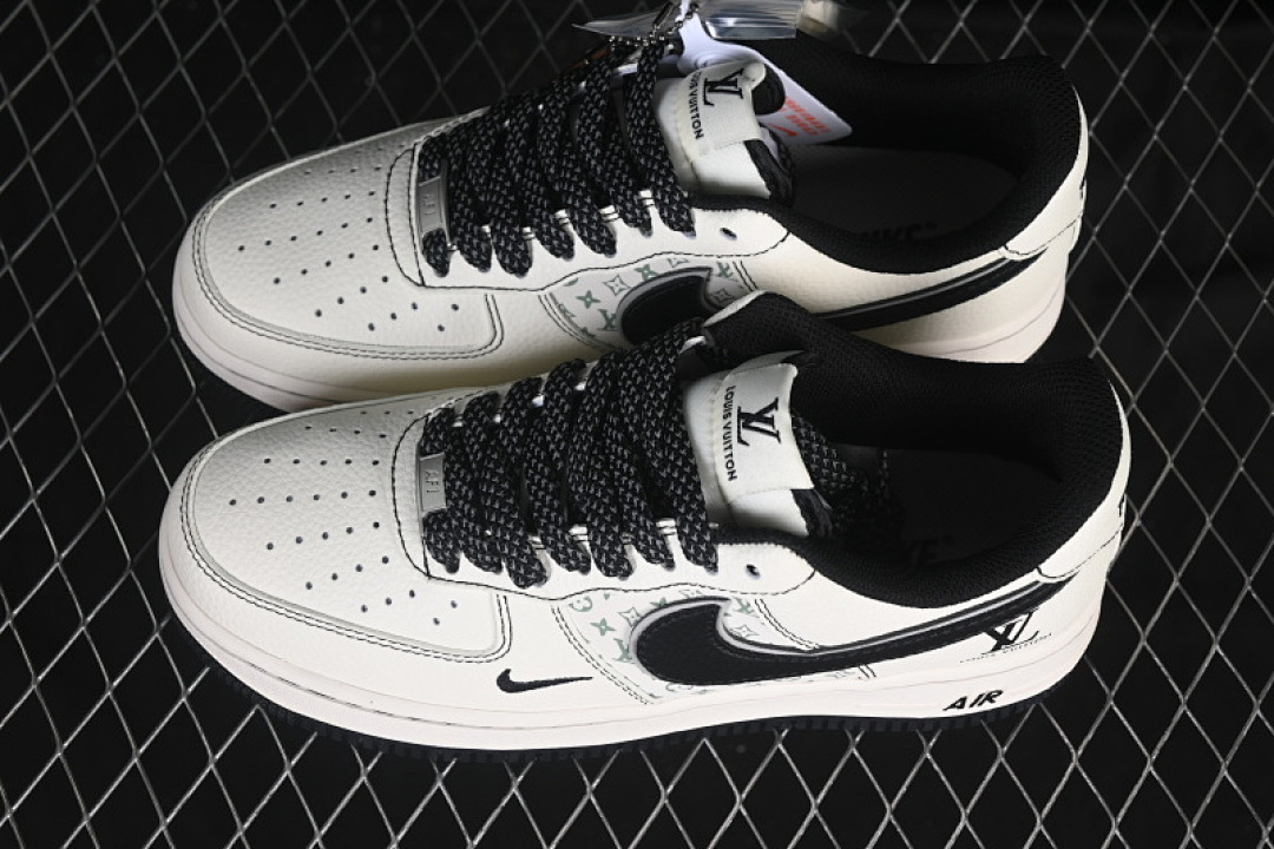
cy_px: 424
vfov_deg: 18.2
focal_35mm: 75
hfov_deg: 27.0
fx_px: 2654
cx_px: 637
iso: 160
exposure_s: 1/80
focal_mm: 50
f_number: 7.1
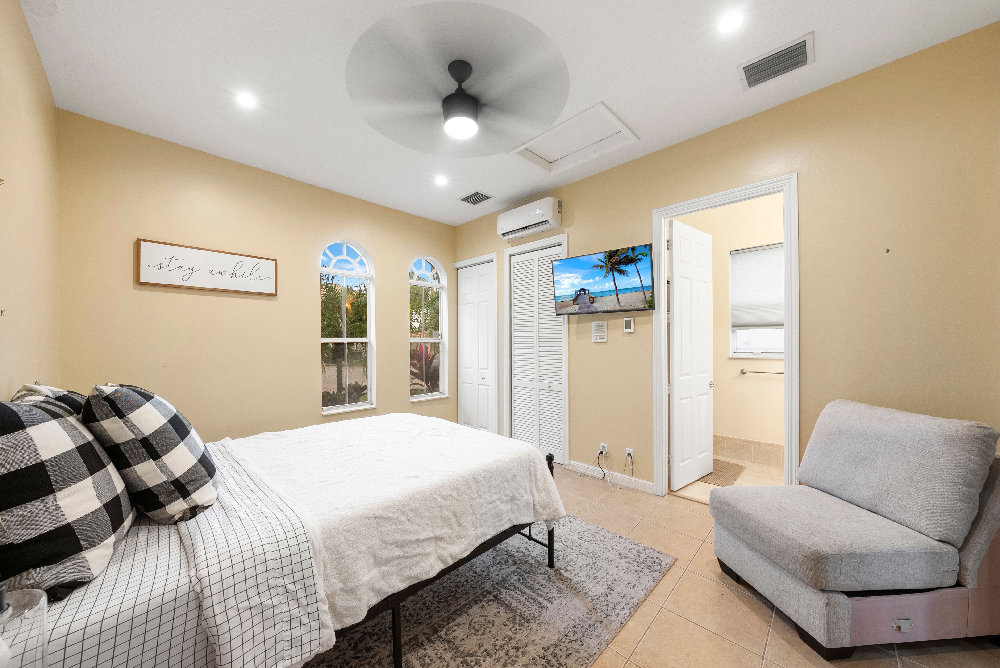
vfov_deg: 90.1
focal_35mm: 12
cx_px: 500
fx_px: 334
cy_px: 334
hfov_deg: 112.6
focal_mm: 12
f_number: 8
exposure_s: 1/10
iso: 400
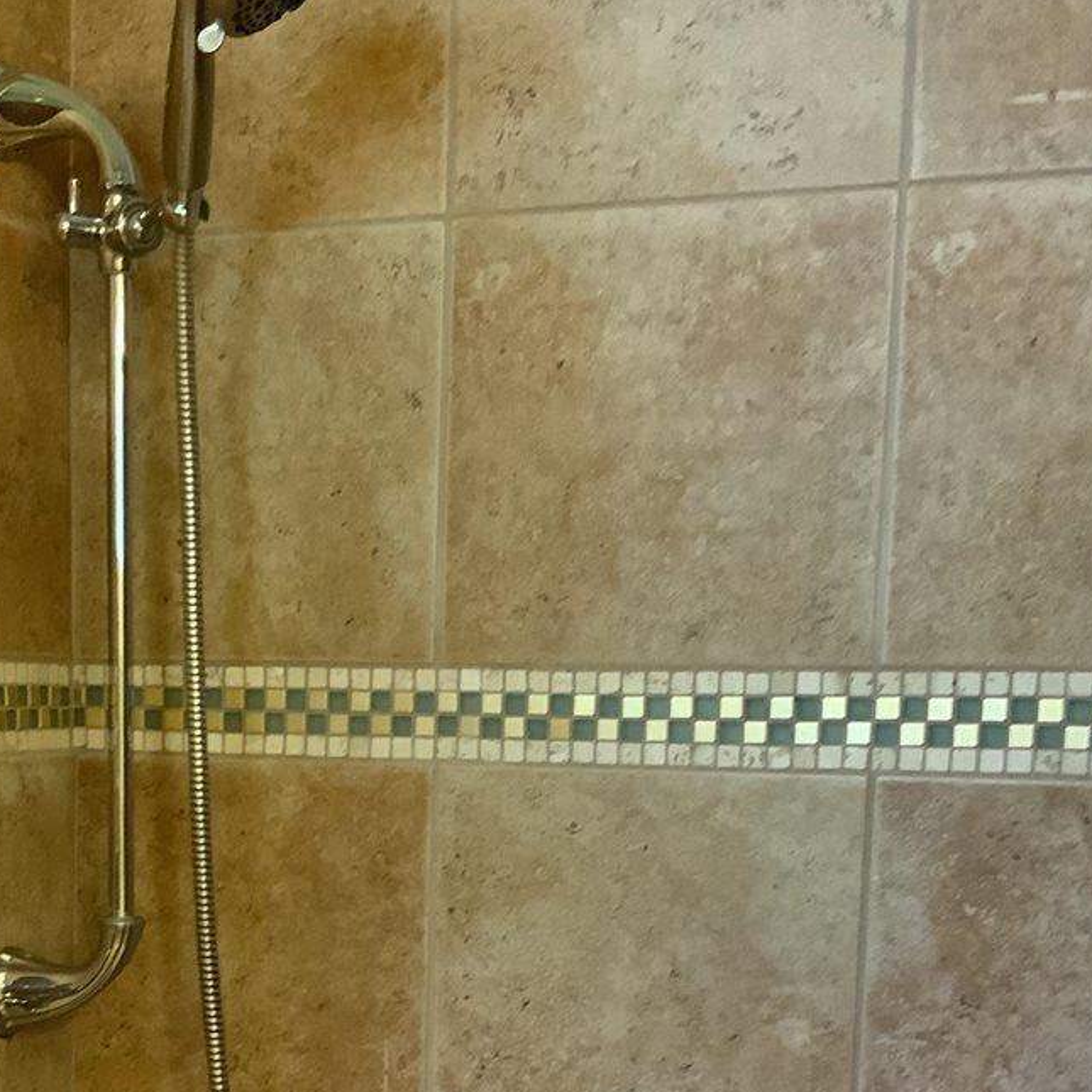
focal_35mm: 61
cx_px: 301
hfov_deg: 27.8
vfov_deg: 27.1
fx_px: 2177
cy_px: 995
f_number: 1.8
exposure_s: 1/40
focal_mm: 3
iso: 200
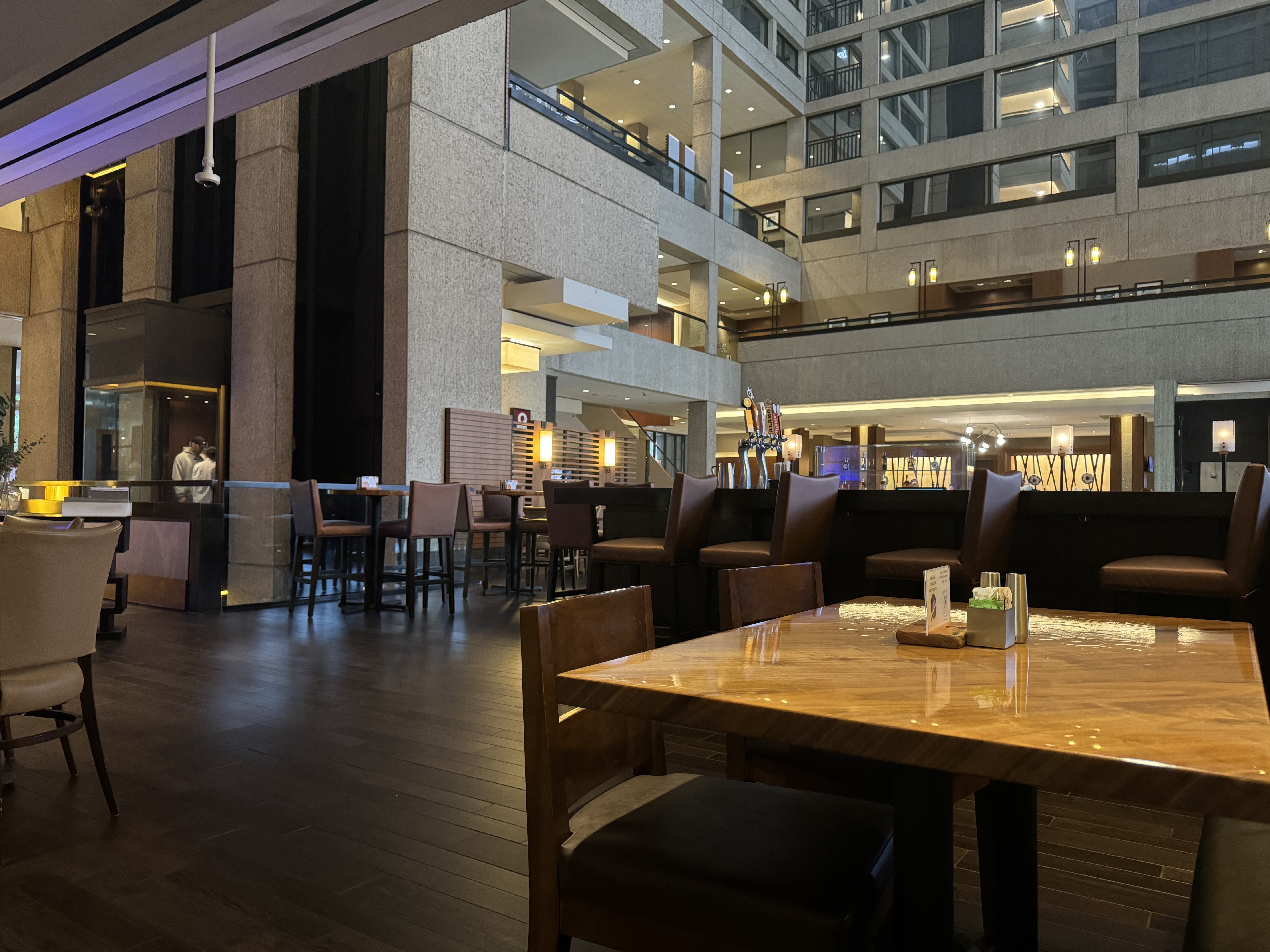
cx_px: 635
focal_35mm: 24
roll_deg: -0.9
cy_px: 476
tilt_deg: +0.9
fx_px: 881
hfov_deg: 71.6
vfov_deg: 56.8
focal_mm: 6.76
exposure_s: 1/60
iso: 640
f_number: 1.78
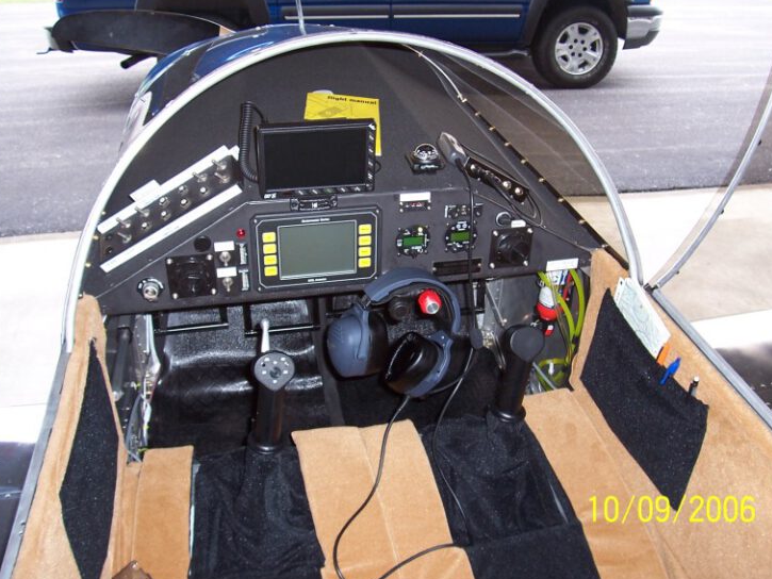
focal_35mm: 36
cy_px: 279
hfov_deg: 51.3
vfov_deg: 39.7
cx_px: 393
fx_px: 803
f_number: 2.7
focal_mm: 5.6
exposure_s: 1/60
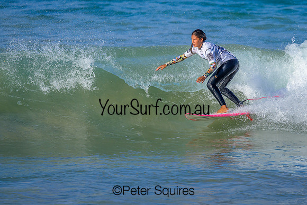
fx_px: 9369
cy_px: 65
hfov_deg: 1.9
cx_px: 202
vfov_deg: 1.3
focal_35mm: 1098
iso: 280
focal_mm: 800
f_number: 6.3
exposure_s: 1/2000
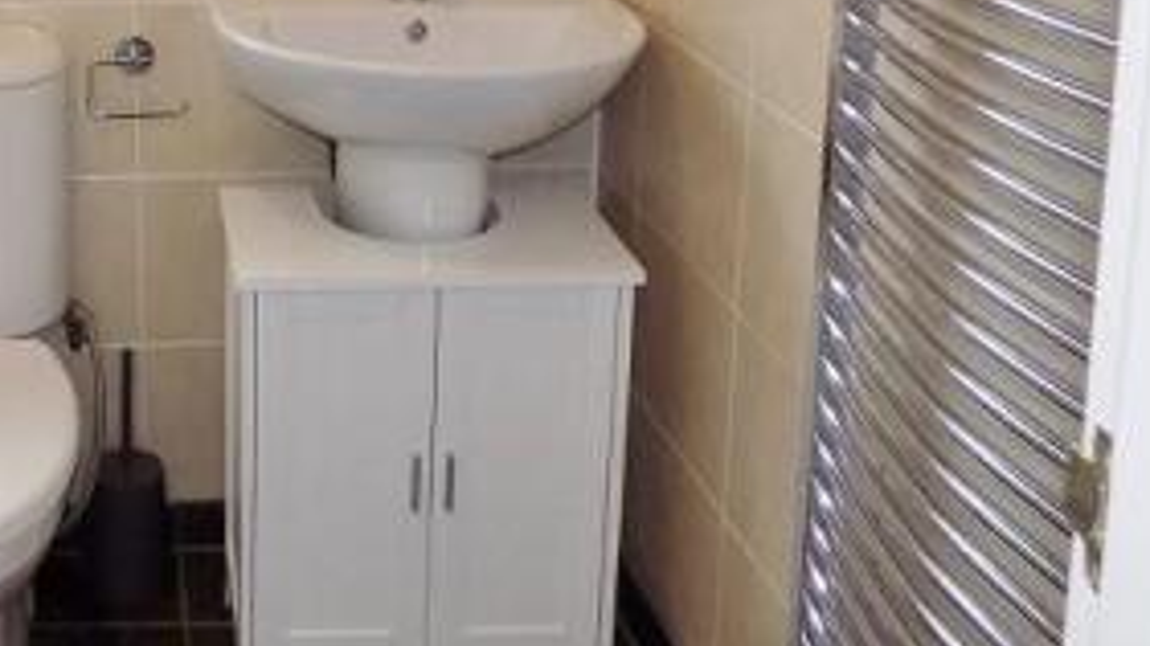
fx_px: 1586
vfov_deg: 21.7
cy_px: -88
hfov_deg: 37.2
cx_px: 108
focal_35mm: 52
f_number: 3.1
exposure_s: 1/30
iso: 280
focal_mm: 4
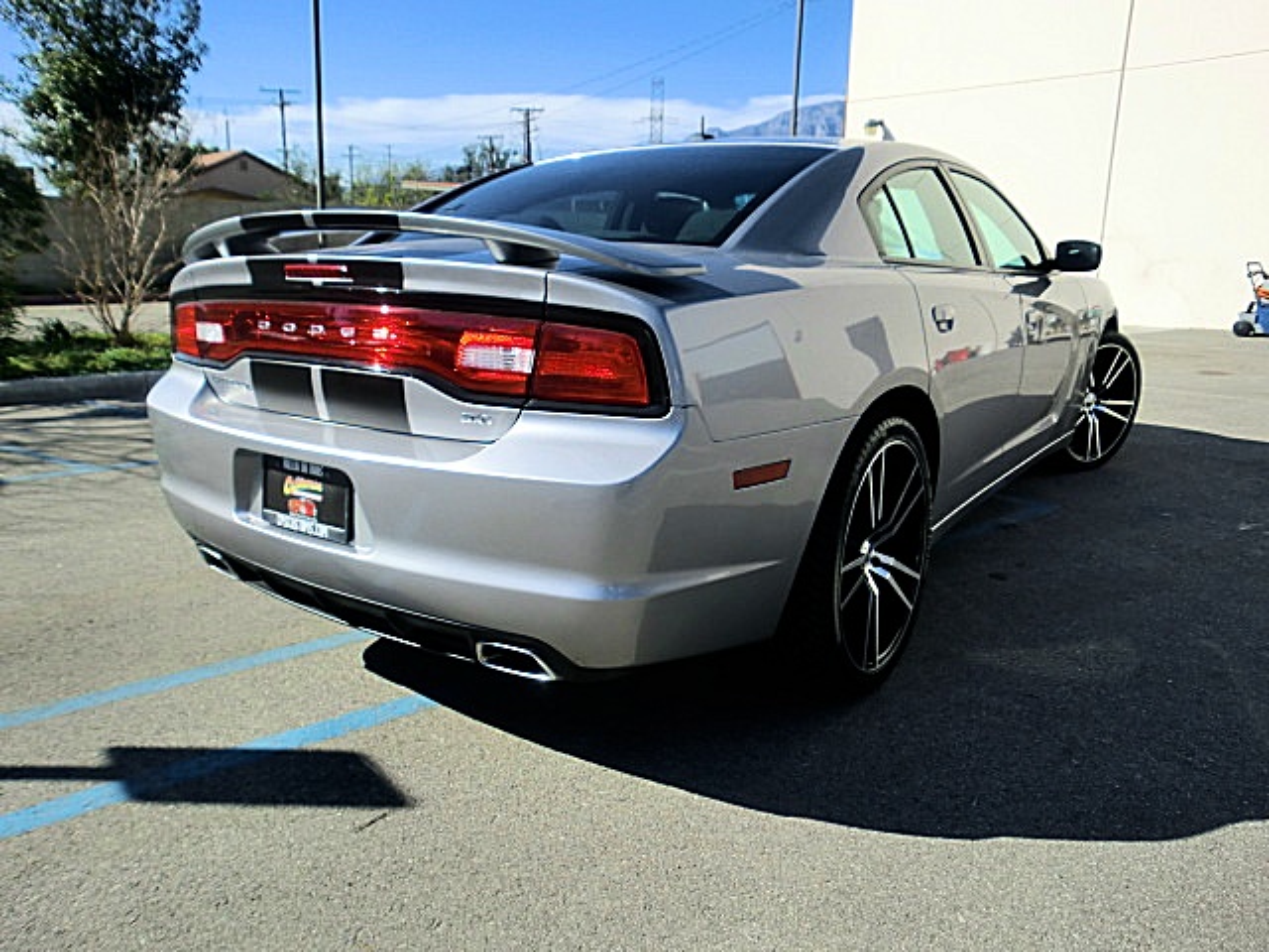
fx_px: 953
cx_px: 634
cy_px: 476
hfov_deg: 67.3
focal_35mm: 26
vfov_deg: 53.1
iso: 64
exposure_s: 1/125
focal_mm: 4.65
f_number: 7.8
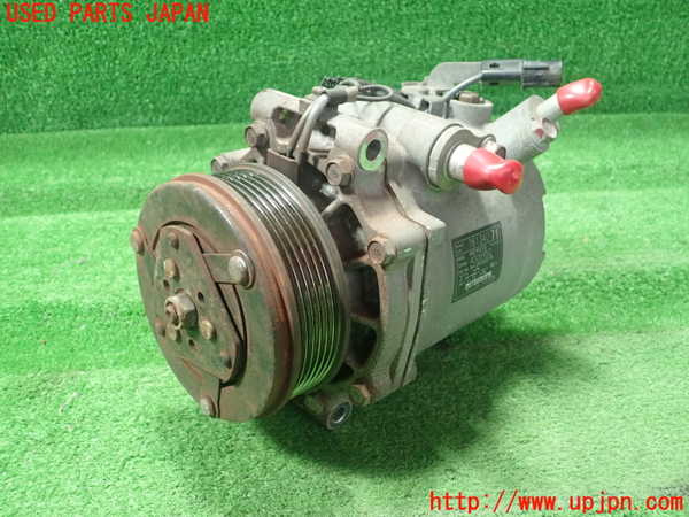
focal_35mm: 30
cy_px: 258
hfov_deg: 60.0
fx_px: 597
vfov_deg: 46.8
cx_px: 344
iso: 800
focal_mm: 5.5
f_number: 2.3
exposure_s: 1/100
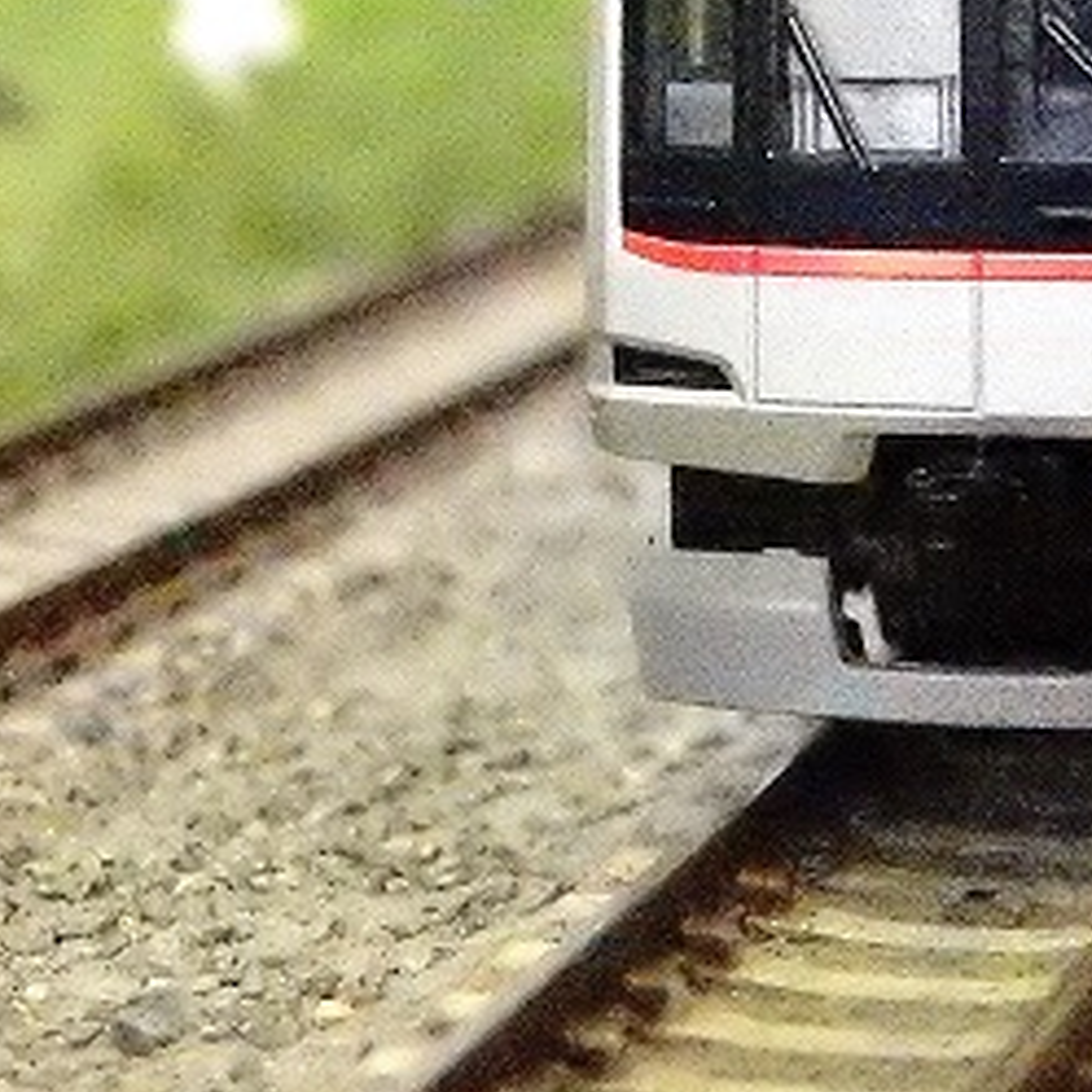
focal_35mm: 149
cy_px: 186
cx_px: 789
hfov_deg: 11.7
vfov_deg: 11.7
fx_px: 5318
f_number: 4.5
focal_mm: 10.7
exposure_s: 1/320
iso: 6400
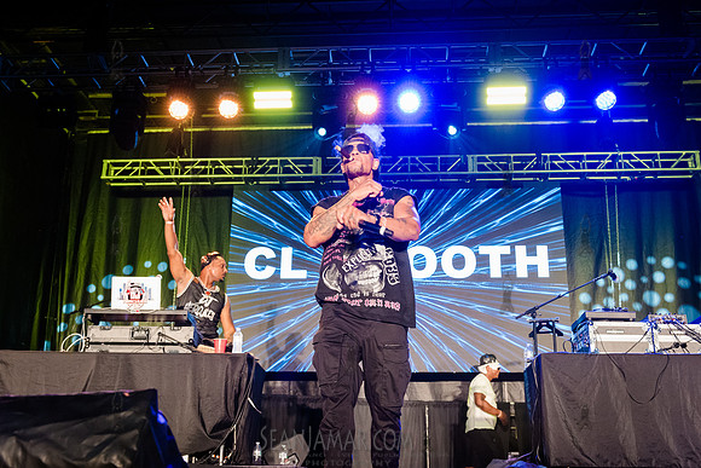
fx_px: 772
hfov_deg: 48.8
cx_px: 350
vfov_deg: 33.7
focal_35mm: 40
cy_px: 234
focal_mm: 38
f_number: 4
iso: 5000
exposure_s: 1/400
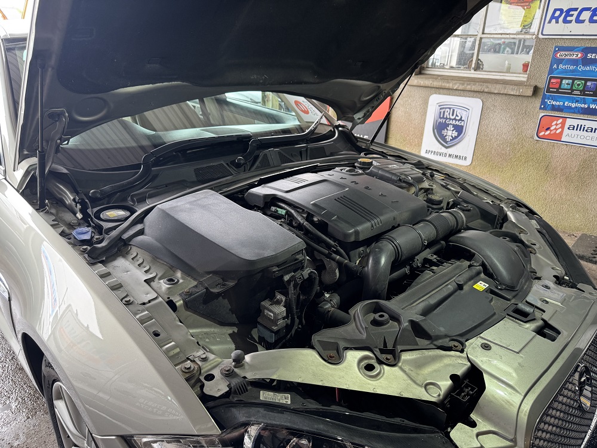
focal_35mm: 24
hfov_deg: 71.6
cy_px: 224
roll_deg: -2.6
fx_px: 414
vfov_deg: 56.8
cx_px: 298
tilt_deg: -22.0
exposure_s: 1/121
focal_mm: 6.76
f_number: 1.78
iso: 200
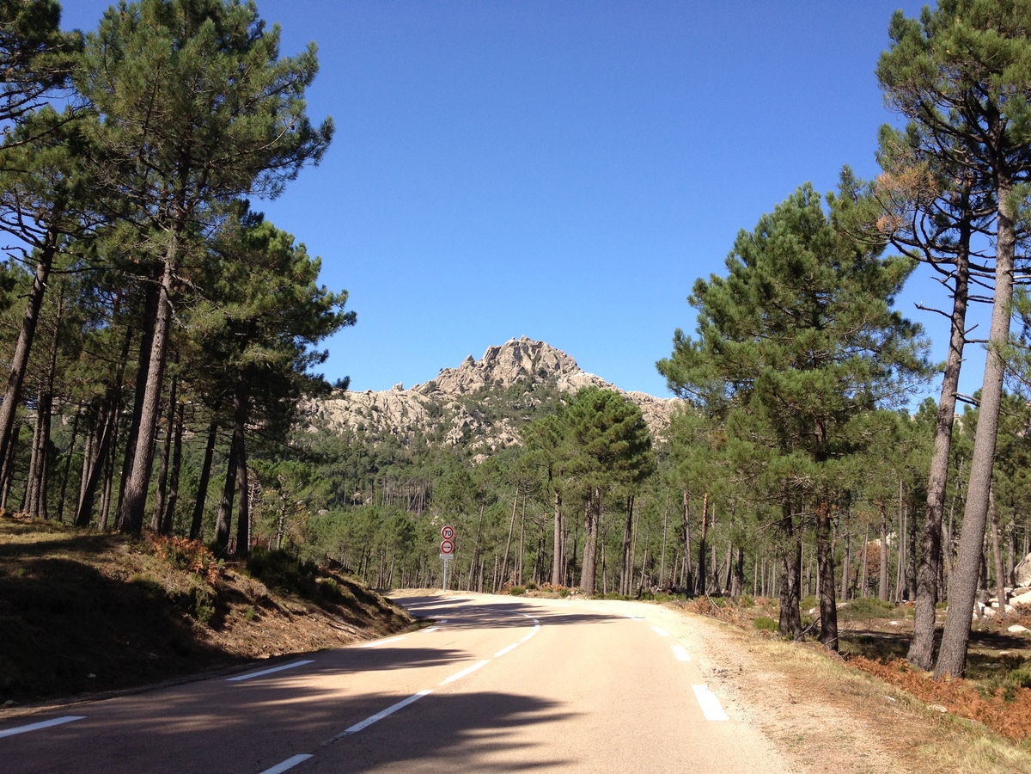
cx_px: 516
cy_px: 387
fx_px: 1042
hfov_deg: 52.6
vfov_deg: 40.7
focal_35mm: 35
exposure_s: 1/905
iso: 64
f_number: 2.4
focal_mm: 4.28
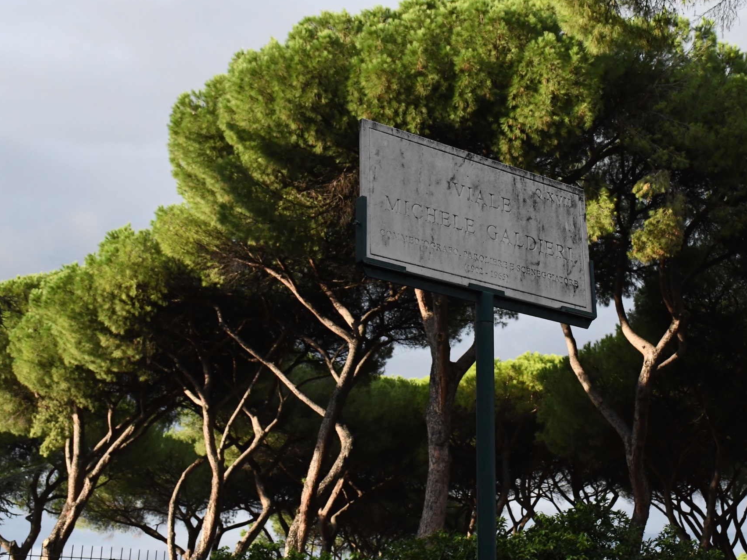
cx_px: 497
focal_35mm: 61
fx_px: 1317
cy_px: 236
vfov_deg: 24.0
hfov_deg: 31.4
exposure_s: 1/4000
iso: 3200
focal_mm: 30
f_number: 7.1
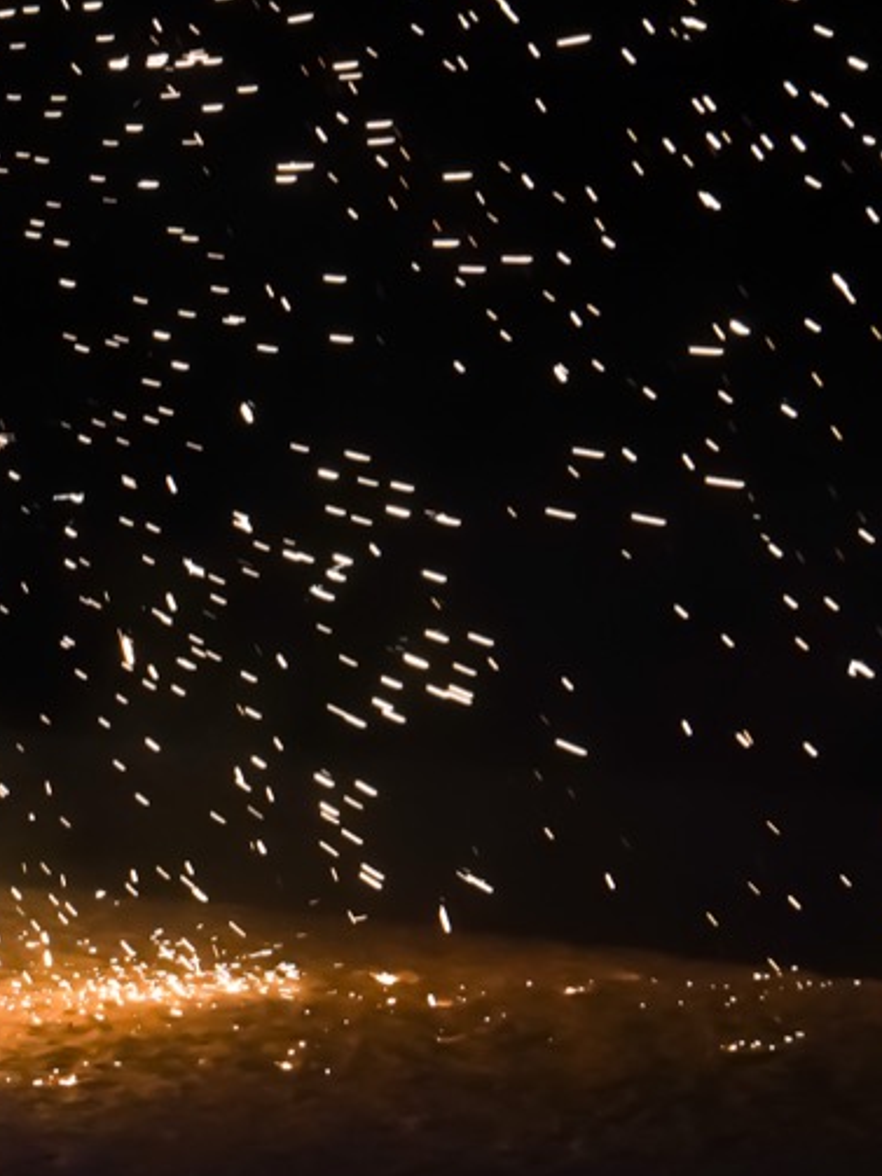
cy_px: 353
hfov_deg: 6.7
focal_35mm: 214
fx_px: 7273
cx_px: -784
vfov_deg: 9.2
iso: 2500
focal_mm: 70
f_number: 2.8
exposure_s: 1/80
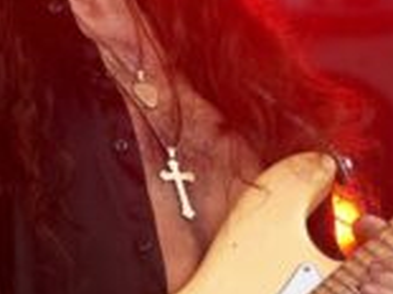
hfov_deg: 1.5
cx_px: 543
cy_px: 99
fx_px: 14548
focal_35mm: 1282
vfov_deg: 1.2
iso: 400
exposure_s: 1/320
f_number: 6.3
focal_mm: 179
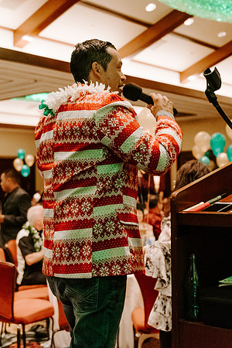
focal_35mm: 57
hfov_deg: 23.8
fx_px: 550
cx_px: 138
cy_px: 155
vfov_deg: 35.1
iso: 4000
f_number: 2.8
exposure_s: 1/200
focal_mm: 34
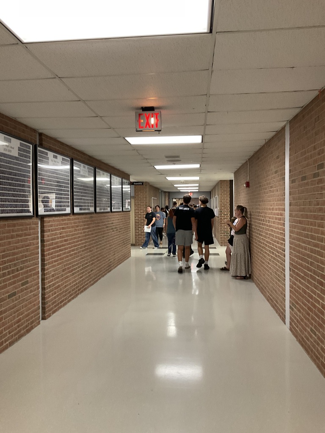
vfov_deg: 61.7
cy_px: 216
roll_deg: -1.4
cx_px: 162
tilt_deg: -1.4
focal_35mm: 29
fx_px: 363
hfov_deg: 48.2
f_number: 1.8
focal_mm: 3
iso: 200
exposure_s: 1/60
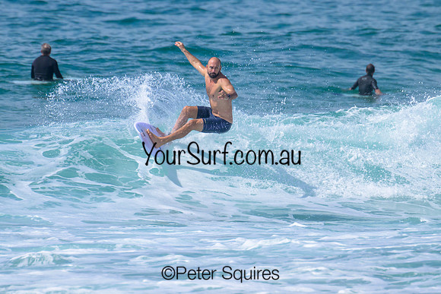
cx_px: 223
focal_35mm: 1094
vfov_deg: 1.3
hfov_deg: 1.9
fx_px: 13407
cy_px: 128
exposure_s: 1/2000
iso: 500
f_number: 11
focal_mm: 800
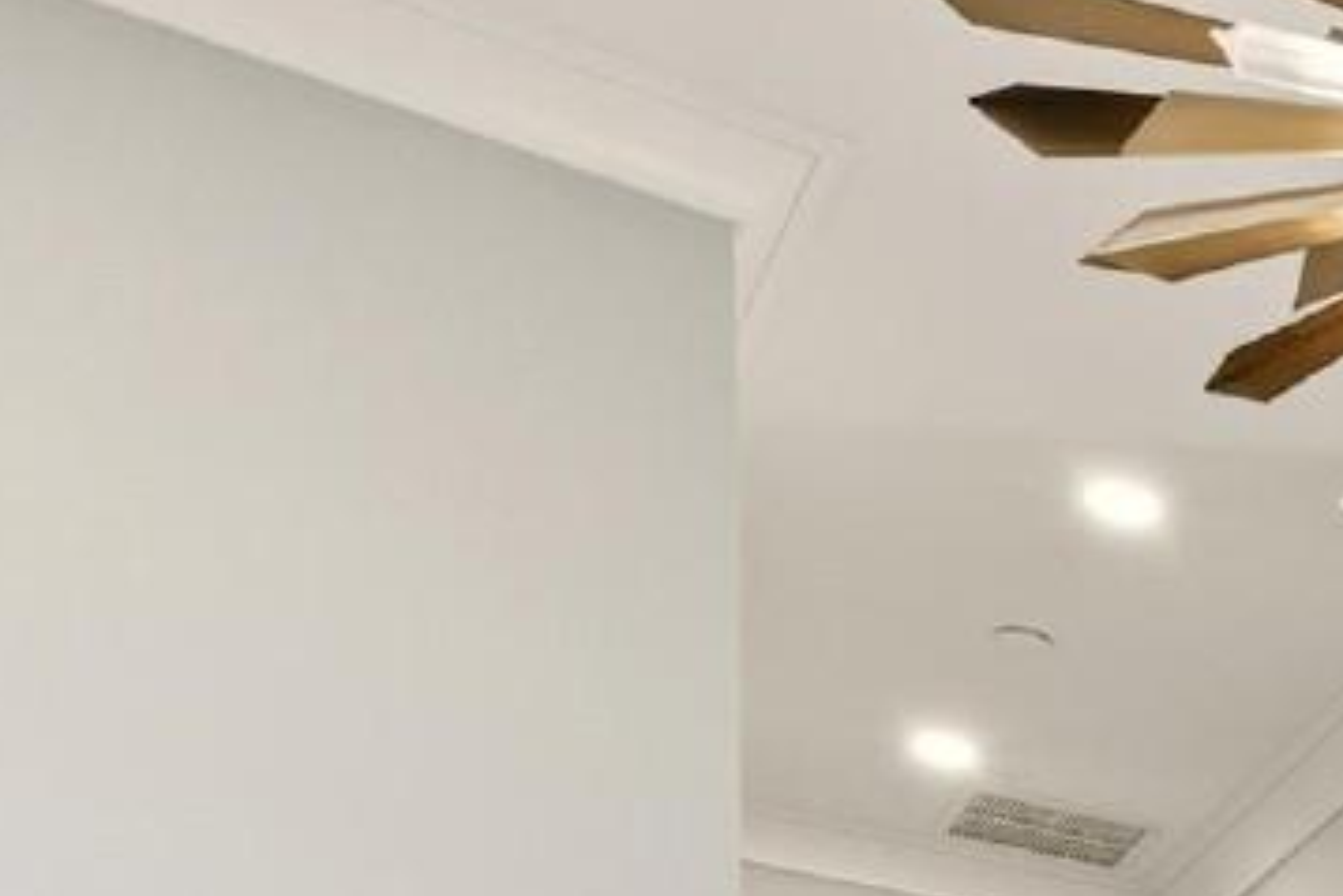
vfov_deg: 15.7
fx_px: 2500
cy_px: 1833
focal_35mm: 67
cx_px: 2607
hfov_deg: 19.4
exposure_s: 1/50
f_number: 9
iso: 250
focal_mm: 16
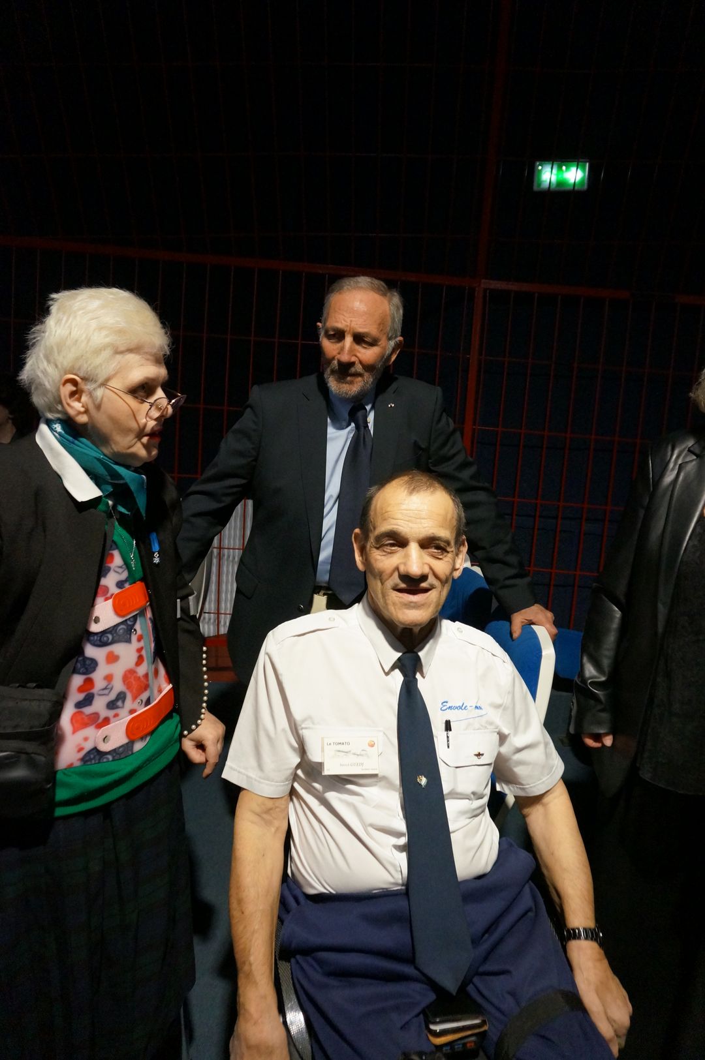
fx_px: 706
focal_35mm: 24
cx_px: 352
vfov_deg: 73.8
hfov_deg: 53.0
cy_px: 530
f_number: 4
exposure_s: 1/60
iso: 2500
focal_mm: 16
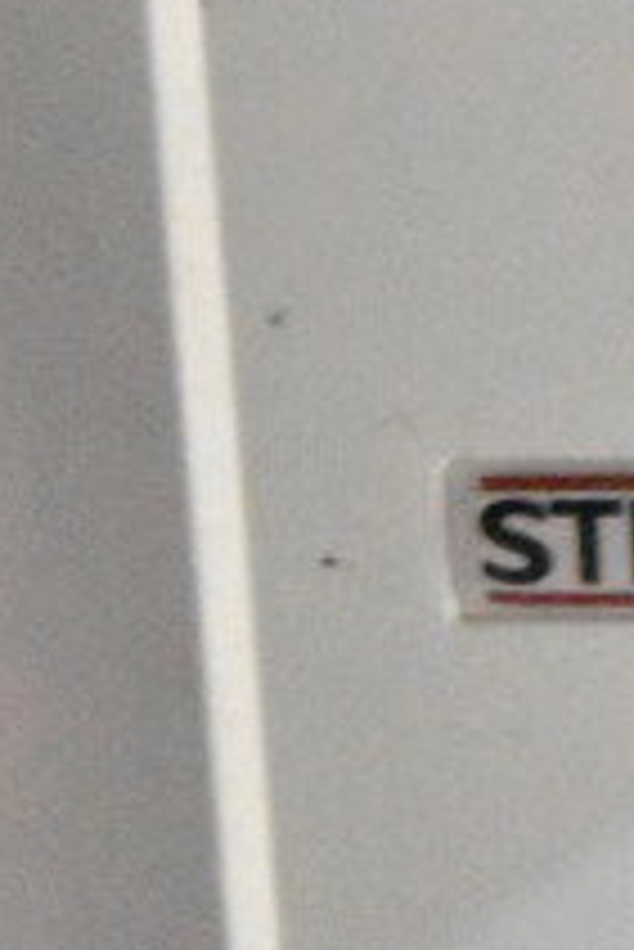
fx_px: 9445
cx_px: 782
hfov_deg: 3.8
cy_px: -781
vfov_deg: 5.7
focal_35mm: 358
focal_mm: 55
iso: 25600
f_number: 5.6
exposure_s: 1/40
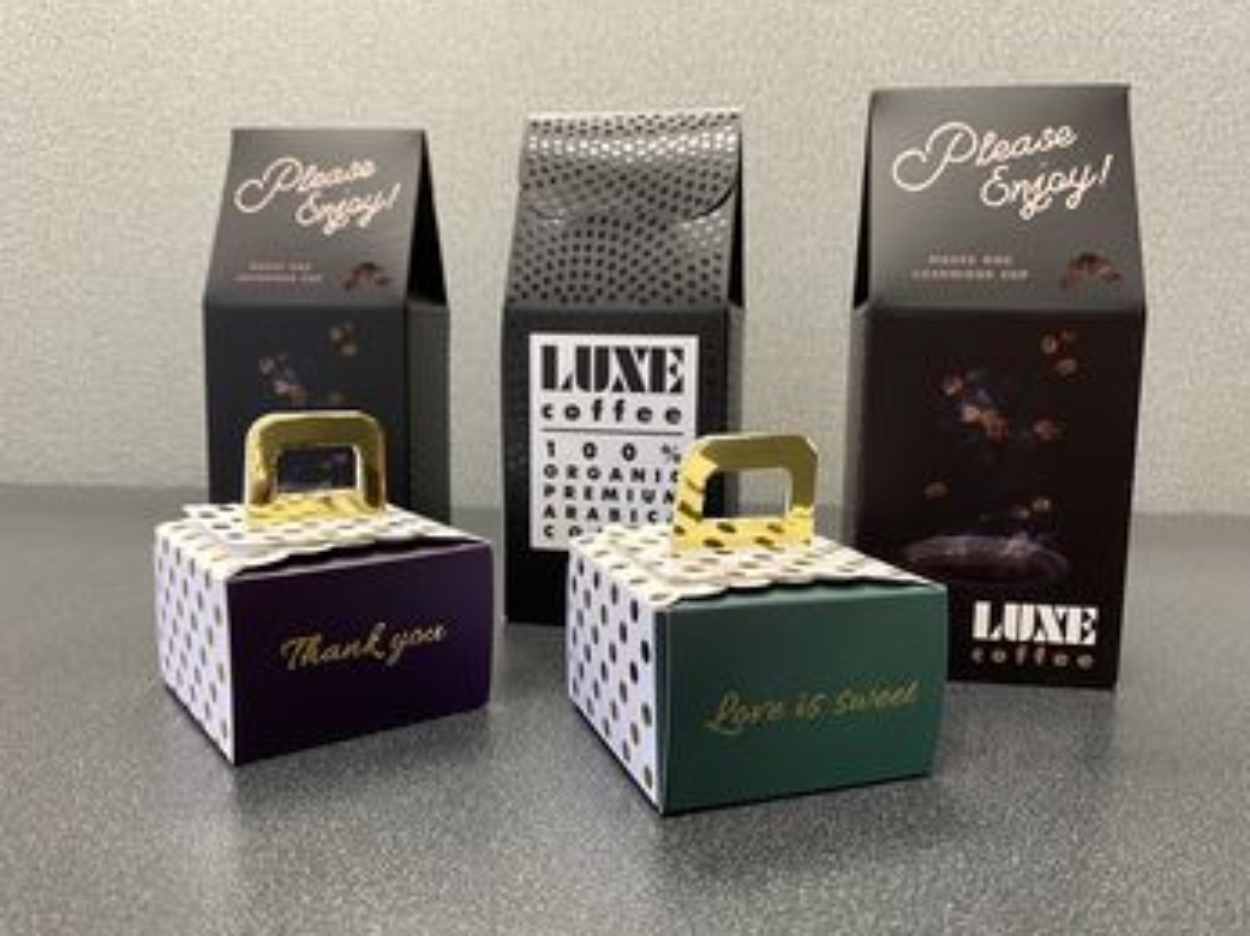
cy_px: 468
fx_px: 975
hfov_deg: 65.3
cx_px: 620
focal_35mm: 27
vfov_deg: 51.3
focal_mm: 4.25
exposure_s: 1/60
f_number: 1.8
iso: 250
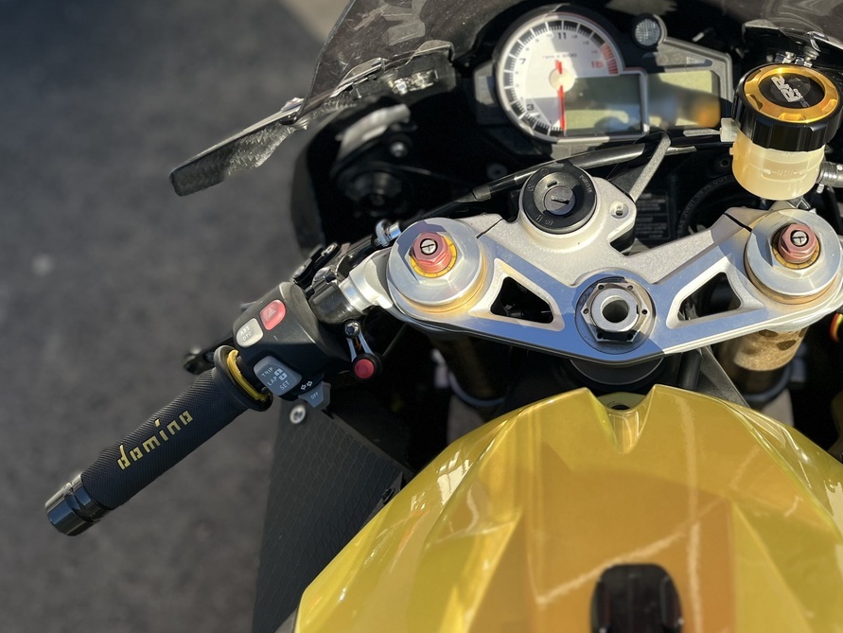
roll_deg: -7.5
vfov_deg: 34.2
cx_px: 602
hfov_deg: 43.7
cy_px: 228
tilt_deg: -41.9
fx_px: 1023
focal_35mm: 42
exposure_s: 1/983
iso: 50
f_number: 1.6
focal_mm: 5.1
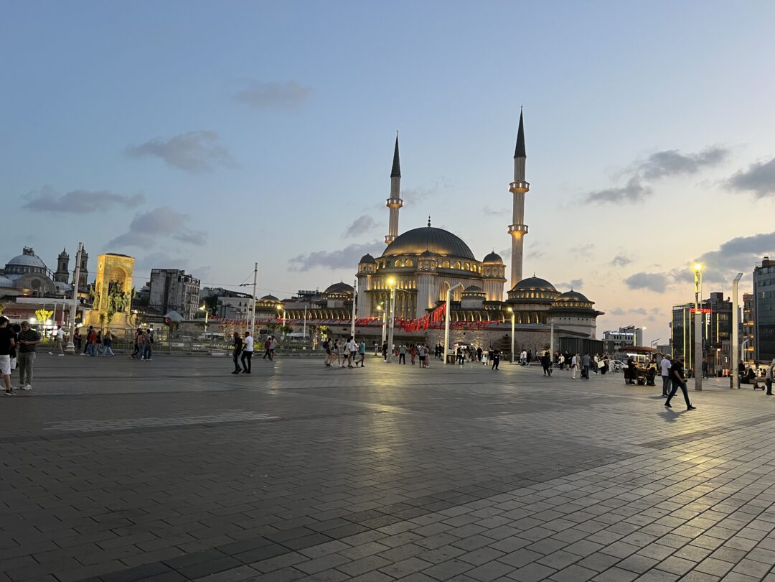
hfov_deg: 67.3
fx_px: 582
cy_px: 291
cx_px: 388
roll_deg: -2.1
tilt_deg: +5.8
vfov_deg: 53.1
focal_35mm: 26
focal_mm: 5.7
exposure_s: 1/50
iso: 125
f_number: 1.5
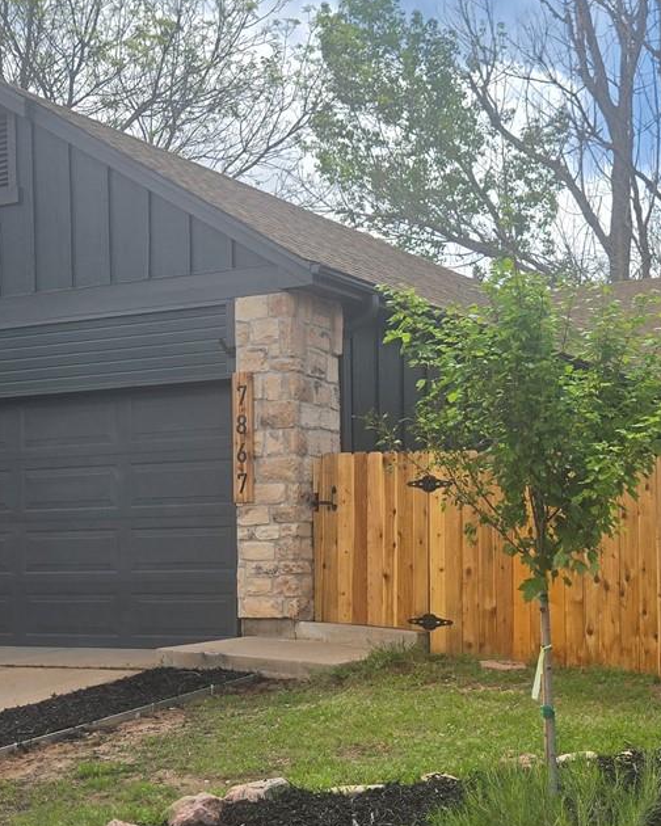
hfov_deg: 26.4
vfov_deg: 32.5
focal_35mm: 57
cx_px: 477
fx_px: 1394
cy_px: 600
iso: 25
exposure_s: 1/1325
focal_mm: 5.4
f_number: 1.8
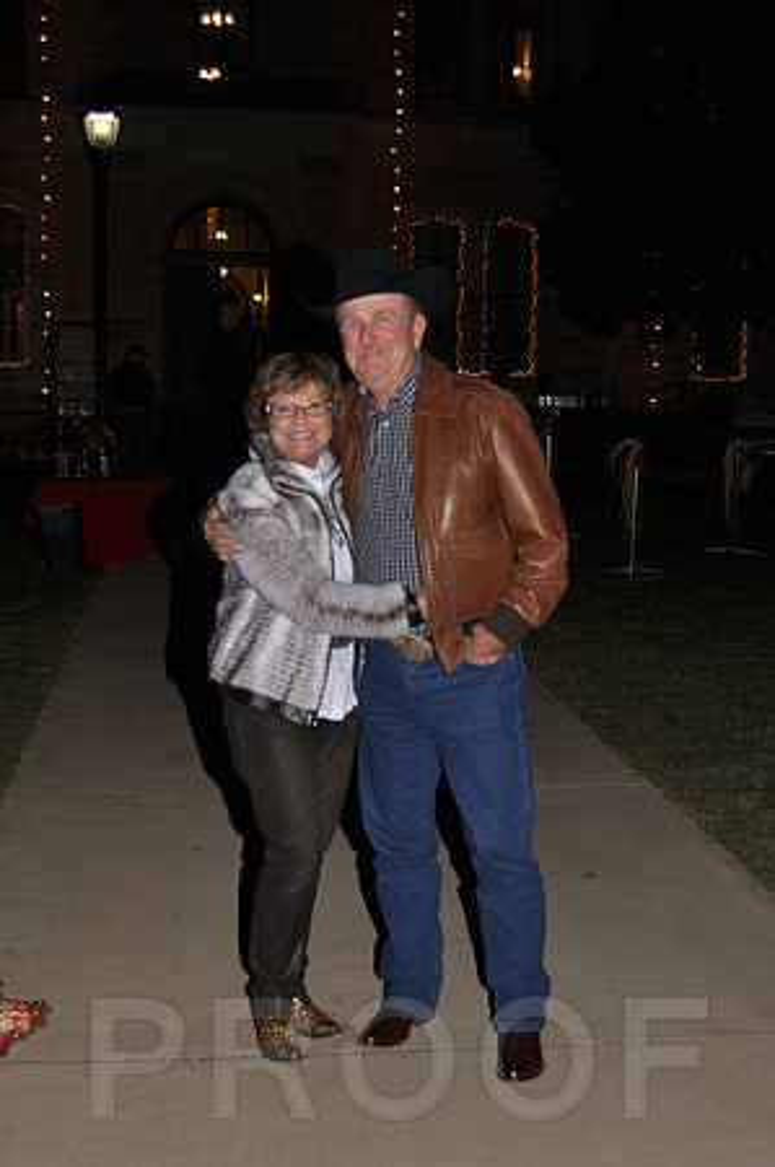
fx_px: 1651
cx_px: 388
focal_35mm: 51
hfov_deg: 26.4
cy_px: 584
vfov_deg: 38.9
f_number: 4.5
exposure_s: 1/125
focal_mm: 34
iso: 250
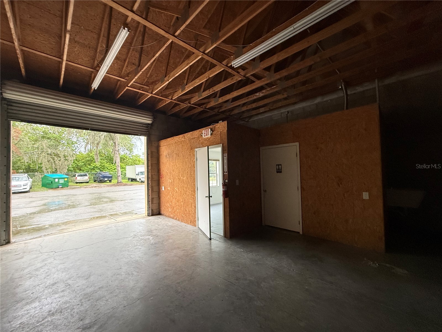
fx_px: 179
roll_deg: -0.6
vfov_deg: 85.7
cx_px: 221
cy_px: 166
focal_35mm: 14
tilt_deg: +3.0
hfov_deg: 102.1
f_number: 2.2
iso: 320
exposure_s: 1/67
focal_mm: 2.22
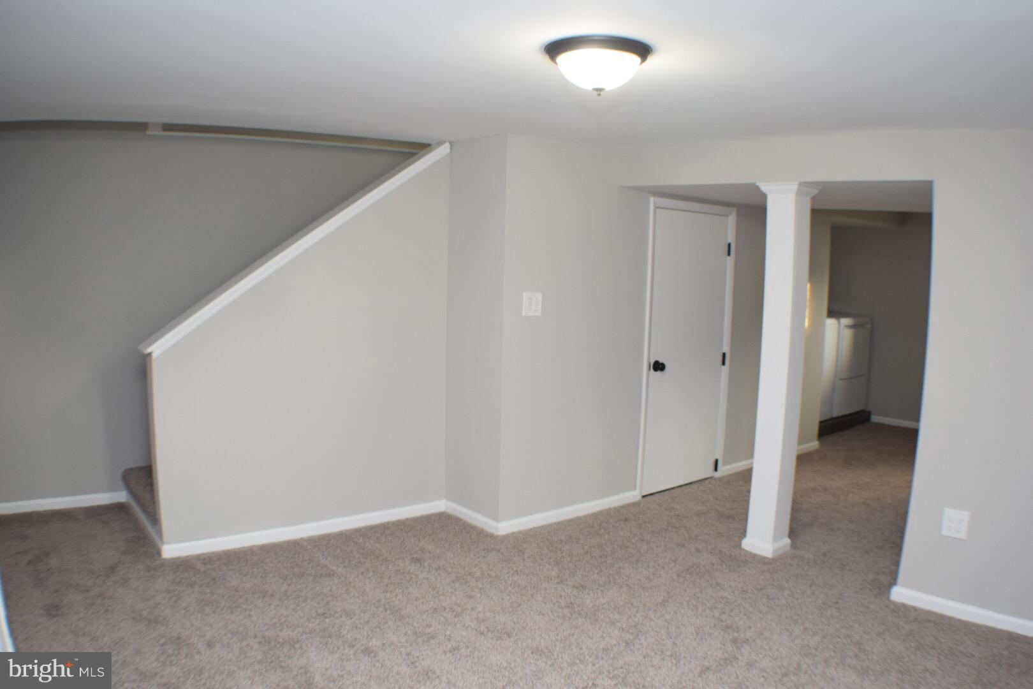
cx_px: 516
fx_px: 1162
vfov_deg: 33.0
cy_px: 344
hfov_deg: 47.9
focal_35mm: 40
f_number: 4
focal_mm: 27
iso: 800
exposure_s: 1/60
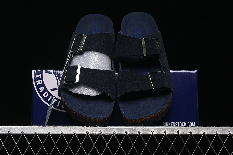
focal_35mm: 75
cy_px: 78
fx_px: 485
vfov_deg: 18.2
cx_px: 116
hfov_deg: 27.0
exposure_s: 1/60
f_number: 6.3
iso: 160
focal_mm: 50
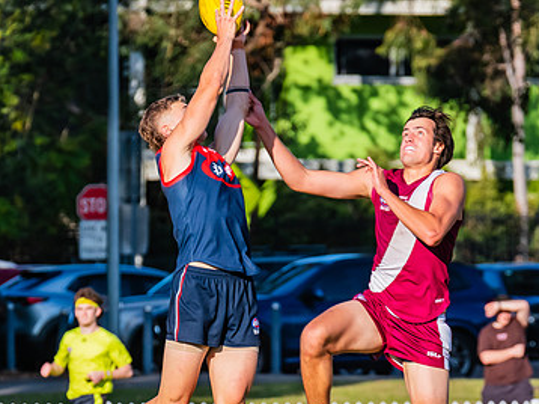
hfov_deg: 2.6
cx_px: 264
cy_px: 383
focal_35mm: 756
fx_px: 11764
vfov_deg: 2.0
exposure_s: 1/1250
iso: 800
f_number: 10
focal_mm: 330
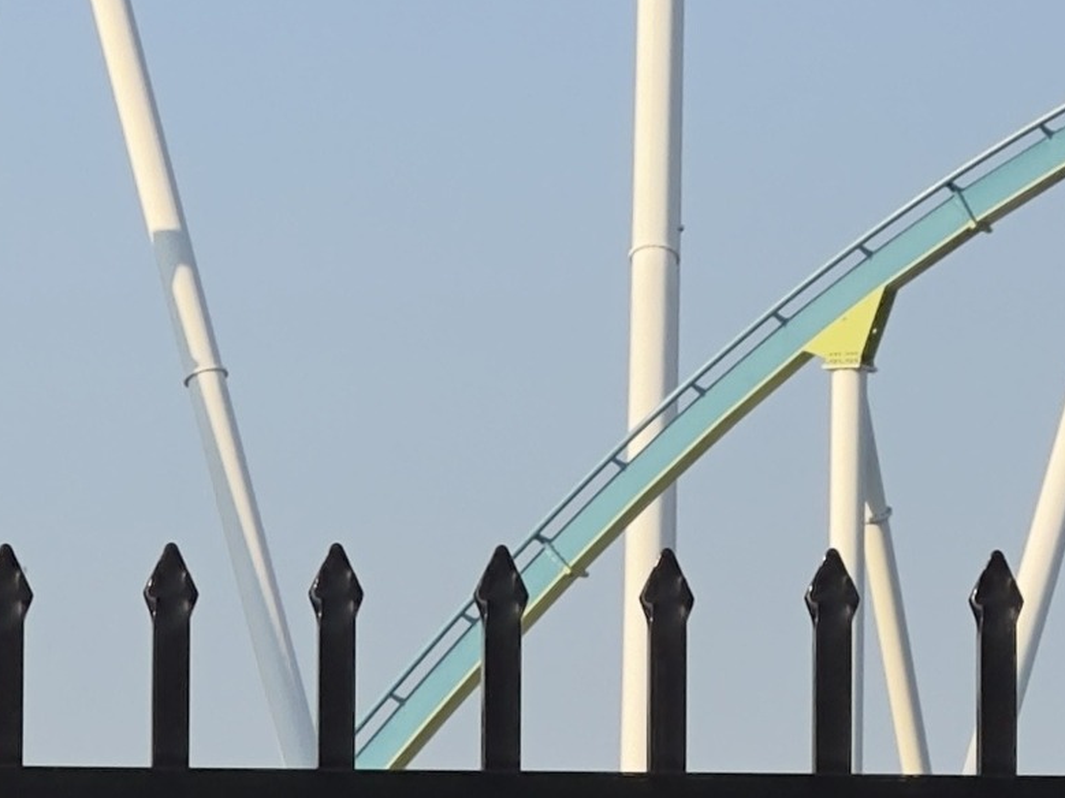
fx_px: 7783
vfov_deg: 5.9
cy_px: 275
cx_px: 768
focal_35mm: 253
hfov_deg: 7.8
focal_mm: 9
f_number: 2.8
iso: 32
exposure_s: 1/513
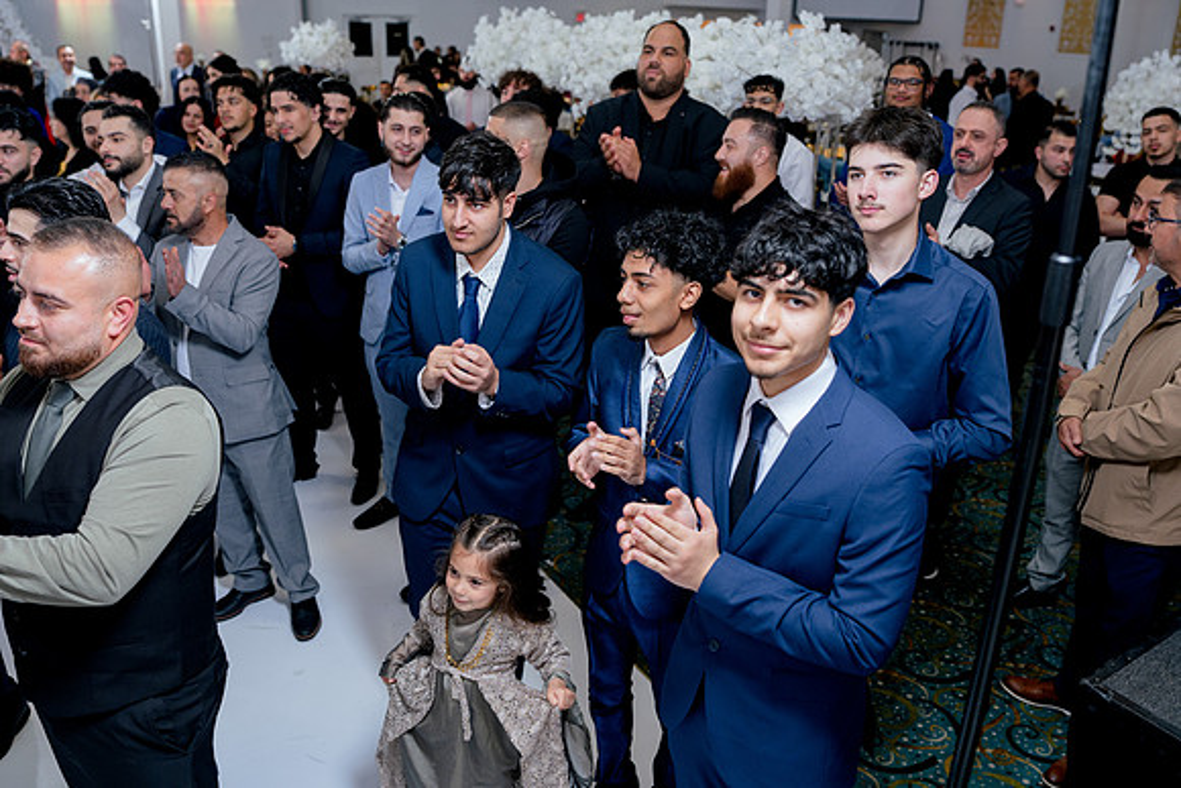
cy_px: 394
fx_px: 919
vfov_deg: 46.4
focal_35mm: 28
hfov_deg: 65.5
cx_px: 590
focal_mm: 28
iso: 800
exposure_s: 1/160
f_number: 2.8
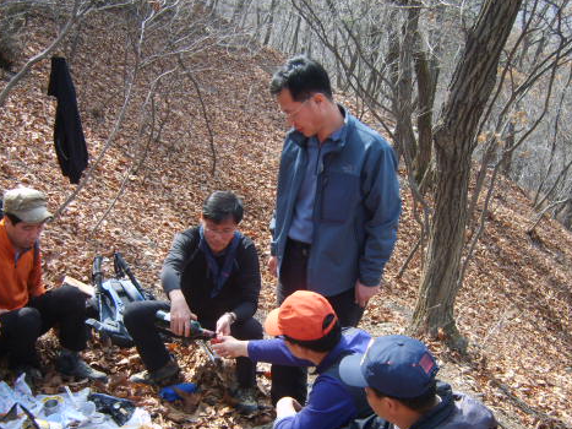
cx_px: 301
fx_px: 793
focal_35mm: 48
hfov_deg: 39.7
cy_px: 288
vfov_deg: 30.0
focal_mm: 7.4
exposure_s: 1/180
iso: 50
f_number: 2.8
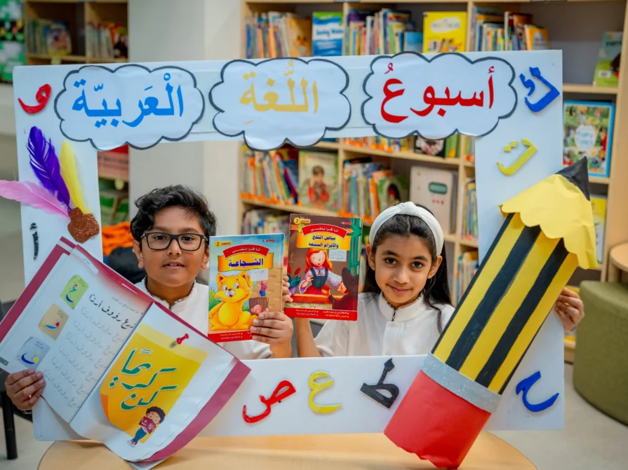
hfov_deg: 34.9
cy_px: 231
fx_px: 998
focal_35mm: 55
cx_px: 304
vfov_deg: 26.6
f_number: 3.2
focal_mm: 50
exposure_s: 1/125
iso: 1600
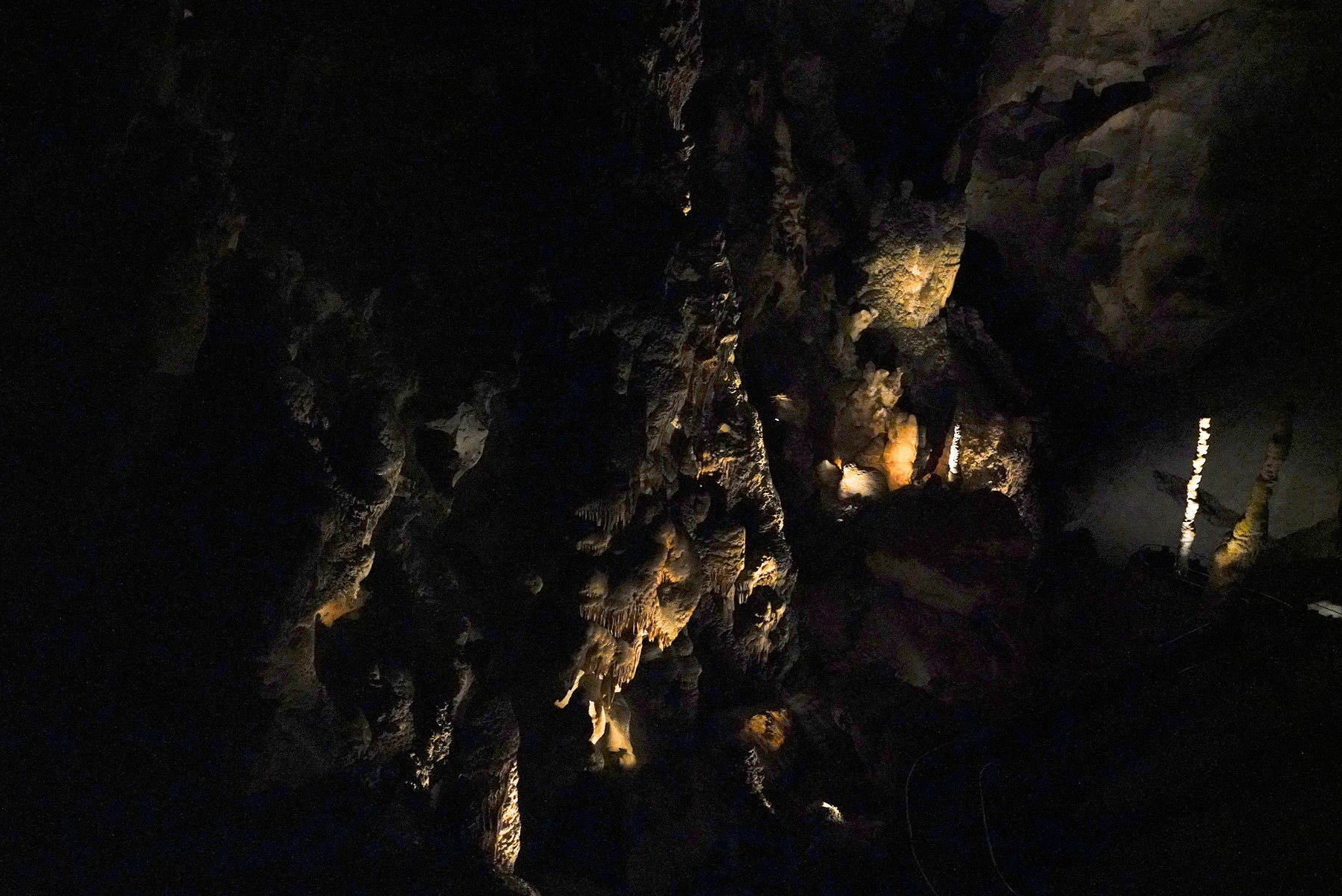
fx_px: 1156
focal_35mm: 31
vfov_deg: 42.3
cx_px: 733
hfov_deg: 60.2
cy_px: 445
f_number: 4
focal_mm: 28
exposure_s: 1/80
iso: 12800
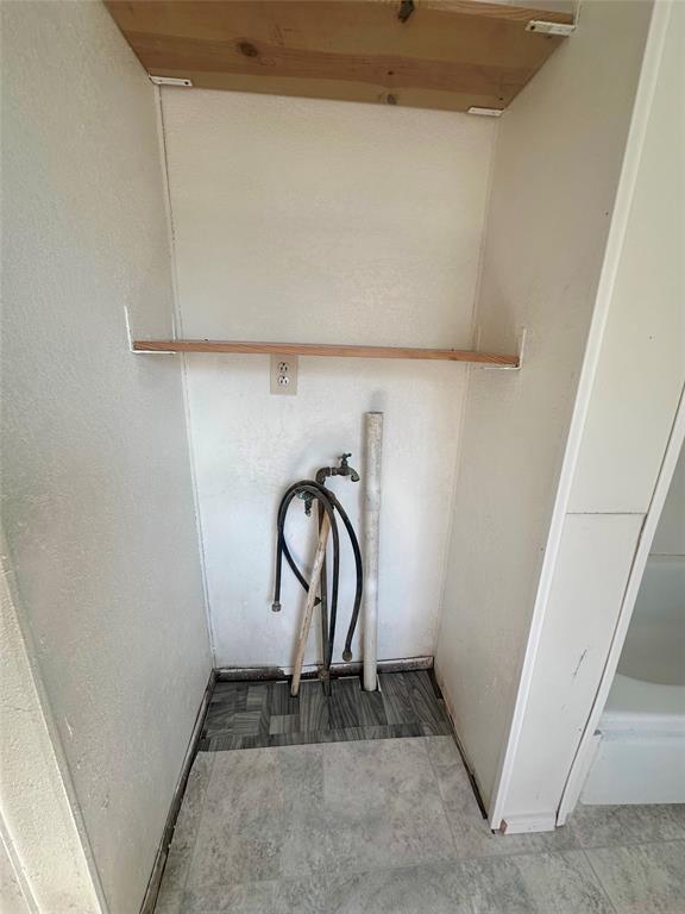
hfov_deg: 85.7
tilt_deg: -15.7
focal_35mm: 14
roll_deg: -2.6
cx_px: 342
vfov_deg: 102.1
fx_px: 369
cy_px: 457
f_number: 2.2
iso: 50
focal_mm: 2.22
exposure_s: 1/99
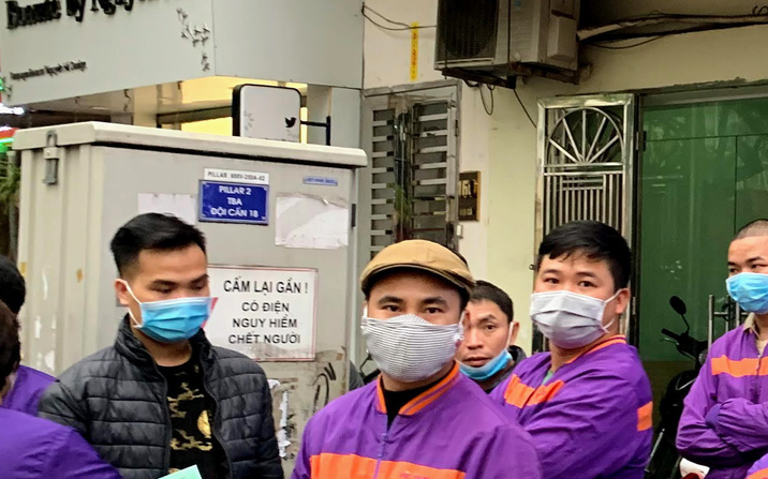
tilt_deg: +1.4
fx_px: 1611
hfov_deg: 23.7
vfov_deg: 16.9
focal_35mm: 77
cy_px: 280
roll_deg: -1.7
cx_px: 990
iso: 160
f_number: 1.8
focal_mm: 4.25
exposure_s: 1/50
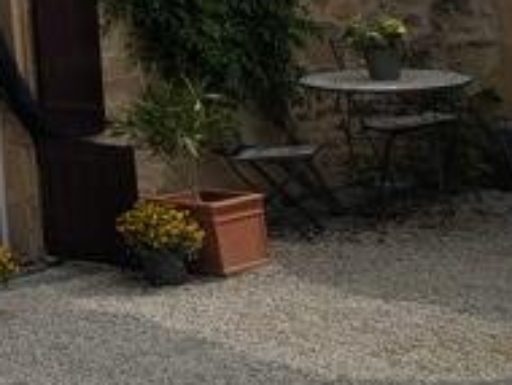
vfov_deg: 12.7
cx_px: -531
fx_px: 1555
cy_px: -342
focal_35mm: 105
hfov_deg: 15.0
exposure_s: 1/3378
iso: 46
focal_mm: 5.43
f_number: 1.89
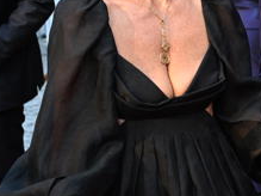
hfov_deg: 17.9
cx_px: 336
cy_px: 13
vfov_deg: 14.2
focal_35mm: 103
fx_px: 776
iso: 2500
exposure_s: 1/320
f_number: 4.5
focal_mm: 34
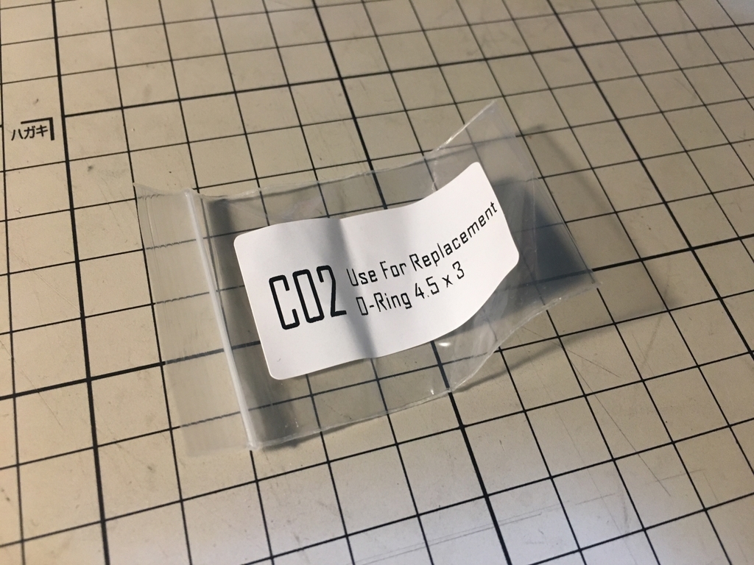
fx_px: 632
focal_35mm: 29
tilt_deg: -61.1
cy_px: 282
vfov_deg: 48.2
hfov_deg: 61.7
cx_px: 377
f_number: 2.2
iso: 125
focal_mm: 4.15
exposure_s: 1/30
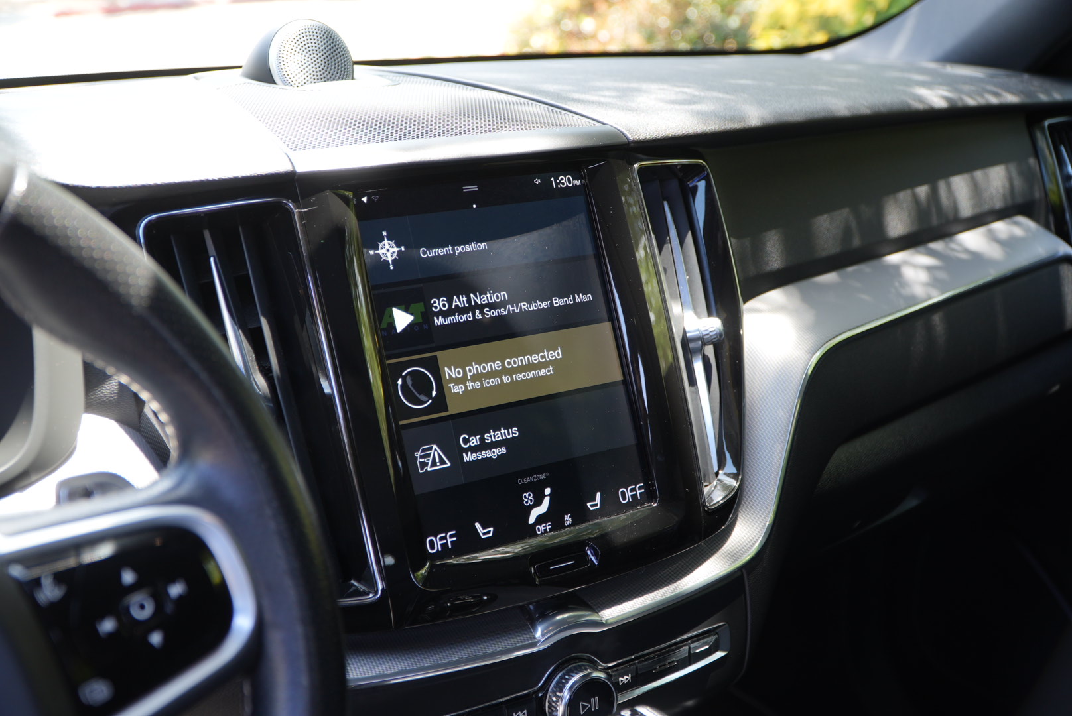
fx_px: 1252
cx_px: 536
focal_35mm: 42
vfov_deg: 31.9
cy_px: 358
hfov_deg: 46.4
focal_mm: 28
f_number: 4
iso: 200
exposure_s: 1/50
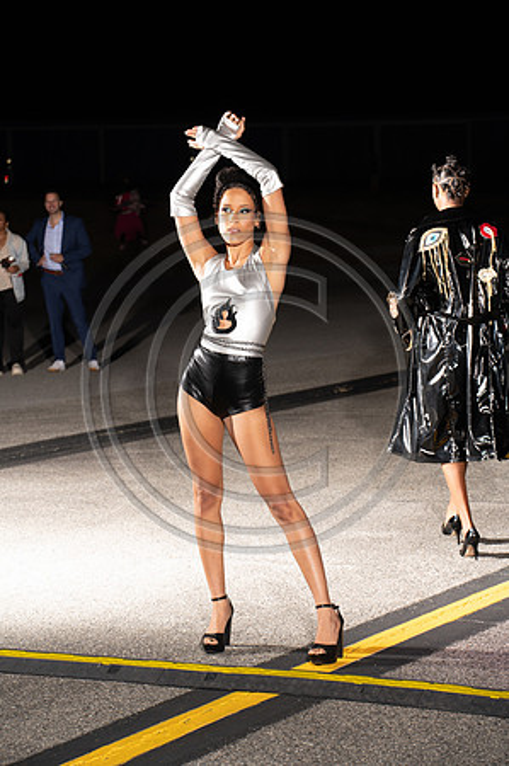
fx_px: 2338
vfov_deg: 18.6
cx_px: 254
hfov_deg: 12.4
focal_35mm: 110
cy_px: 383
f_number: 6.3
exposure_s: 1/200
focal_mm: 110
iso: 1000
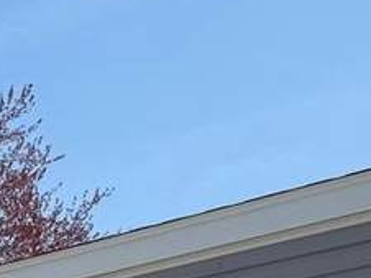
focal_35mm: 136
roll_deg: +0.2
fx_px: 1456
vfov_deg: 10.2
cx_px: -51
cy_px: 531
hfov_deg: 14.2
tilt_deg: +5.8
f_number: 1.78
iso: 80
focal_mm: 6.76
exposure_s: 1/4167
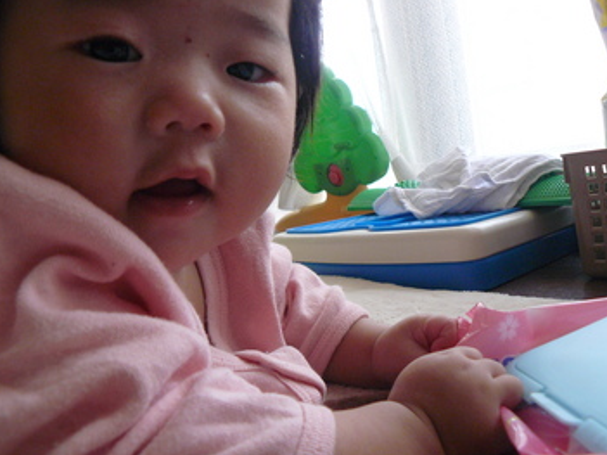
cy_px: 239
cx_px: 334
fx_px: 719
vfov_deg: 35.1
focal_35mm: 41
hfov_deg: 45.7
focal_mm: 6
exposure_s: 1/125
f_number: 2.8
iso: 250
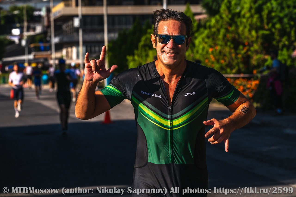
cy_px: 98
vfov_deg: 9.8
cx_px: 148
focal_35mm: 140
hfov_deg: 14.7
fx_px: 1151
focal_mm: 140
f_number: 8
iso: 320
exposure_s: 1/2000
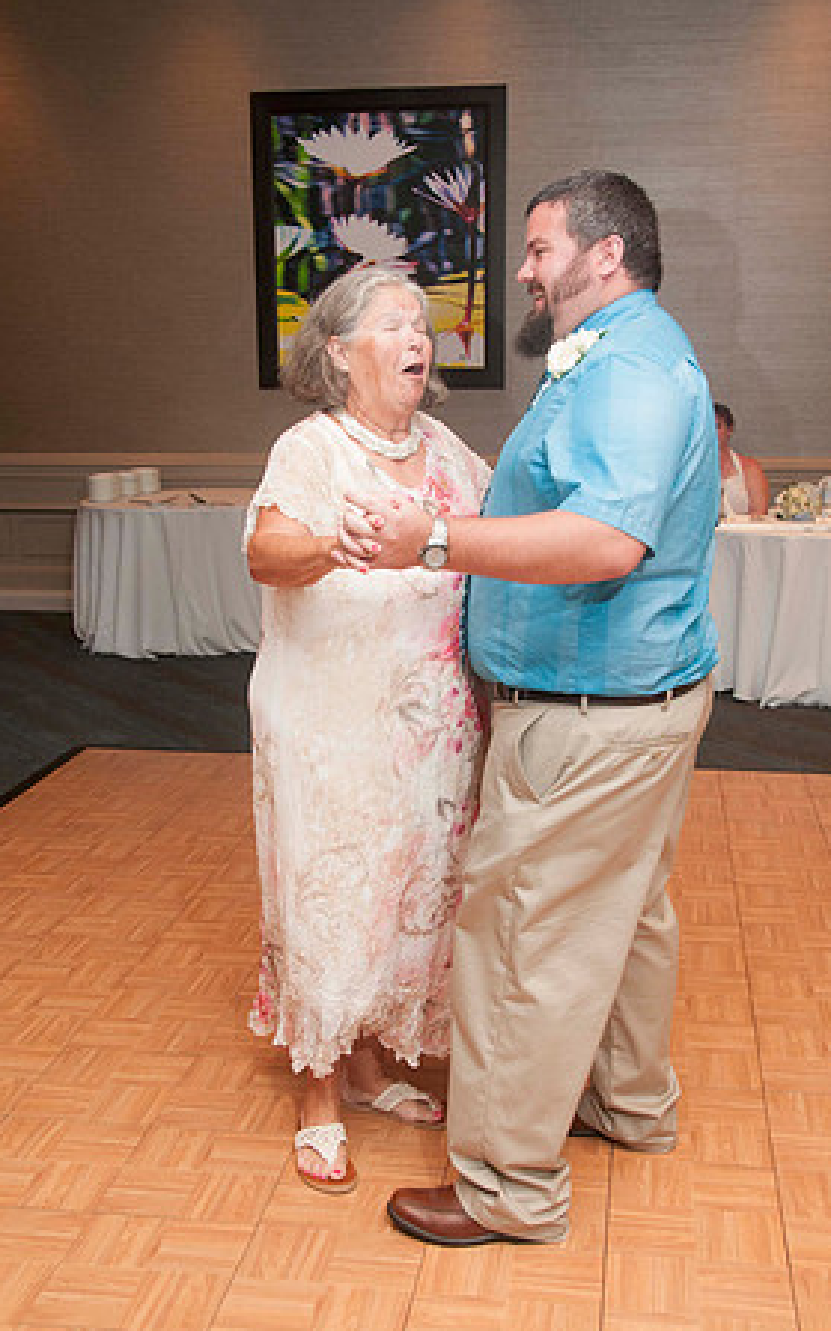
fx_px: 1451
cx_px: 416
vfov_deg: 49.3
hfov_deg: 32.0
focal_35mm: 40
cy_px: 664
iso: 800
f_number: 5.6
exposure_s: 1/60
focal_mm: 26
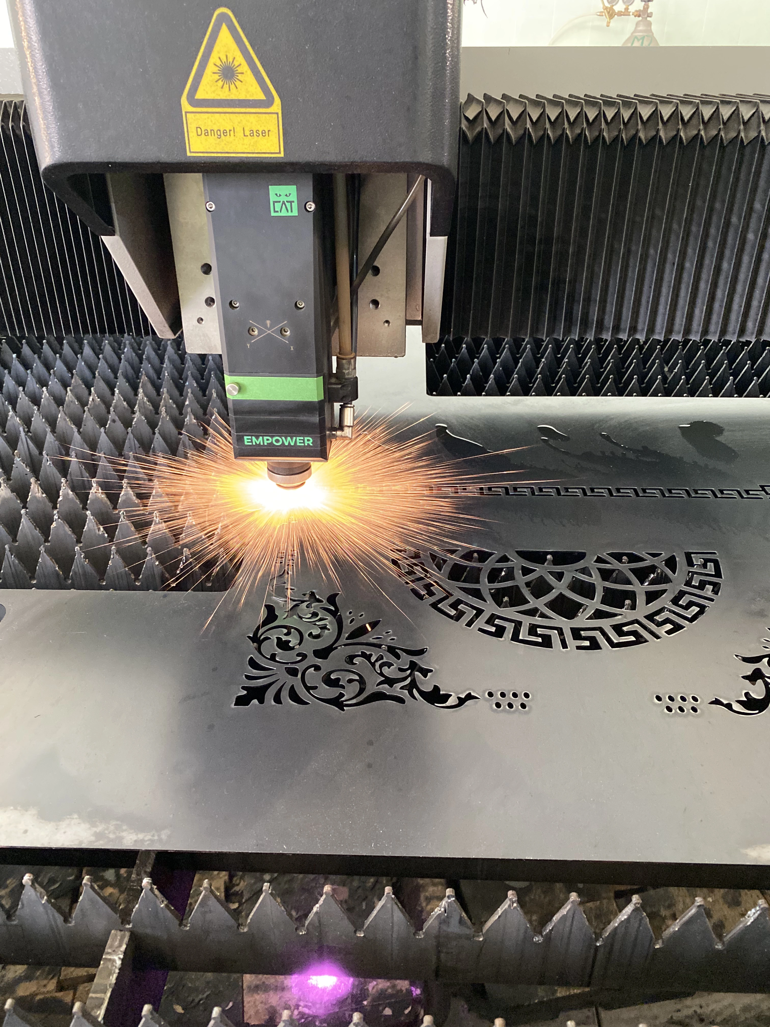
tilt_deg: -28.6
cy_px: 514
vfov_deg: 67.3
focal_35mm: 26
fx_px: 771
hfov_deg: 53.1
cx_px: 385
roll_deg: -1.1
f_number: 1.8
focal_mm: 4.25
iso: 640
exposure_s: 1/30
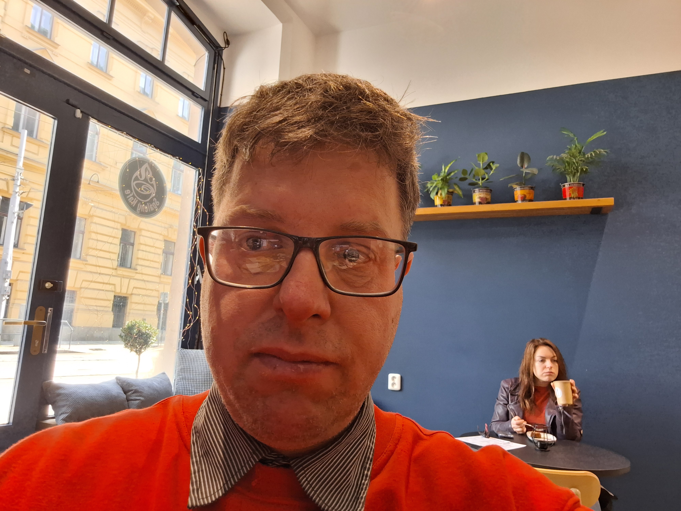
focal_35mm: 25
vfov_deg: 54.9
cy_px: 256
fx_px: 492
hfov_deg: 69.4
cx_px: 340
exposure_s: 1/50
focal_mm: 3.72
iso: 320
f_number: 2.2
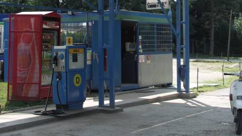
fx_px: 449
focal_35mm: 70
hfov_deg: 30.1
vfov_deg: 17.1
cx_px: 142
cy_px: 24
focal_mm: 9.5
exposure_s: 1/400
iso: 50
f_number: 2.8
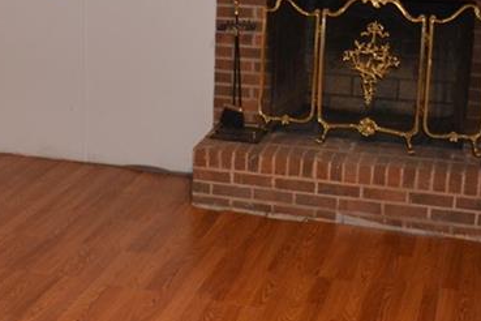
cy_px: 117
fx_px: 1002
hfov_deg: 25.2
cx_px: -36
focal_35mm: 75
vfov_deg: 18.1
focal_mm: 18
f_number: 3.5
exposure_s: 1/60
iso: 900
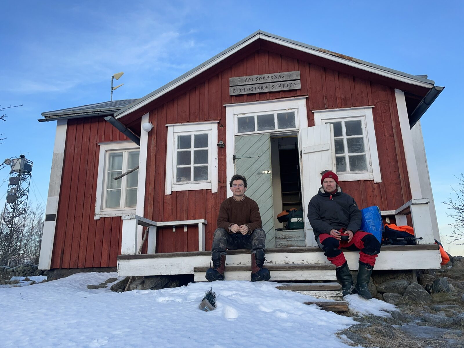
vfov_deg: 53.1
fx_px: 349
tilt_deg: +15.3
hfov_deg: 67.3
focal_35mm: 26
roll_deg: +1.6
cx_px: 232
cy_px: 174
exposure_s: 1/389
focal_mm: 4.2
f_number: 1.6
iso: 32
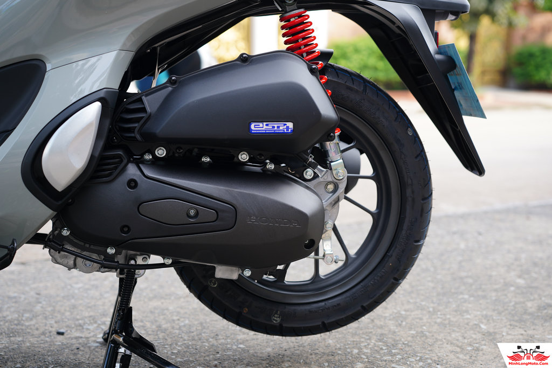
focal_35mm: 50
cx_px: 276
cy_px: 184
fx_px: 767
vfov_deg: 27.0
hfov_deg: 39.6
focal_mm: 50
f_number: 3.2
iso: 200
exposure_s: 1/320
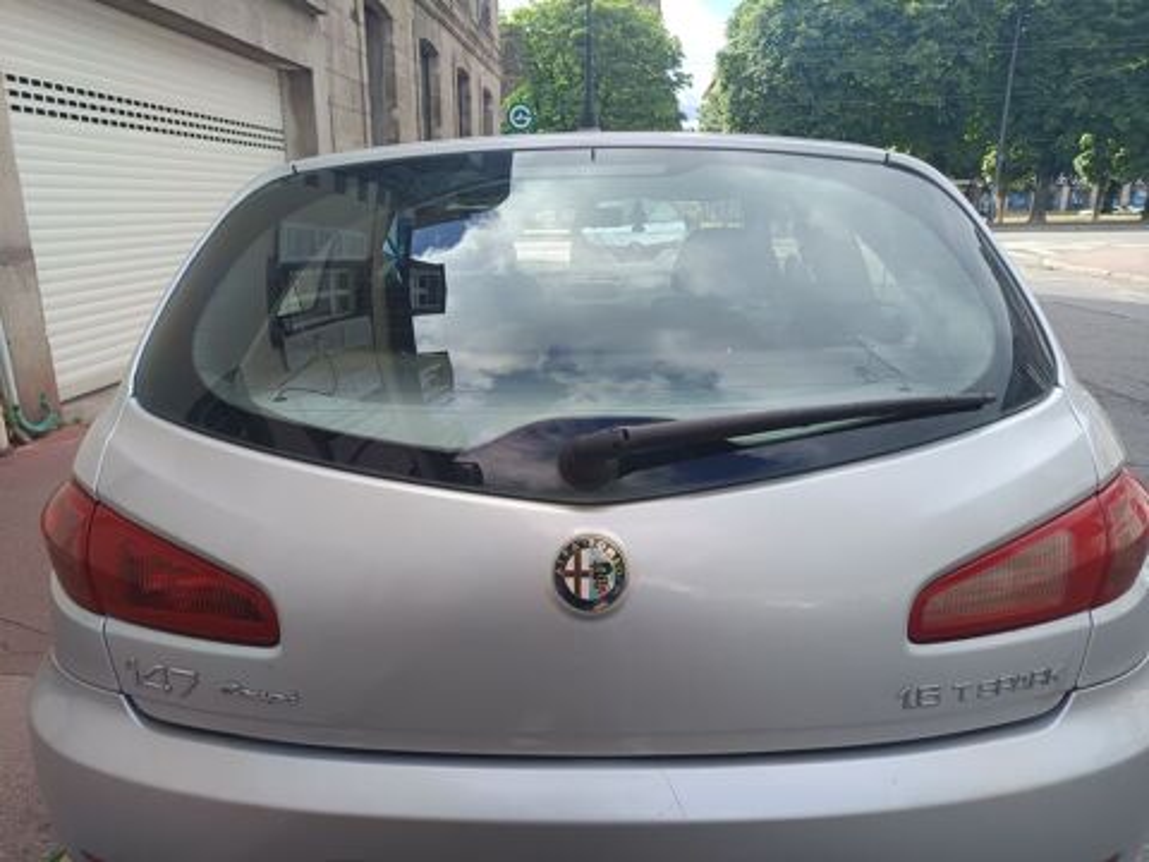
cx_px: 574
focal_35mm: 24
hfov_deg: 71.6
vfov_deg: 56.8
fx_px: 797
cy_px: 431
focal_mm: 5.31
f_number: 1.7
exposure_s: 1/156
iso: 50
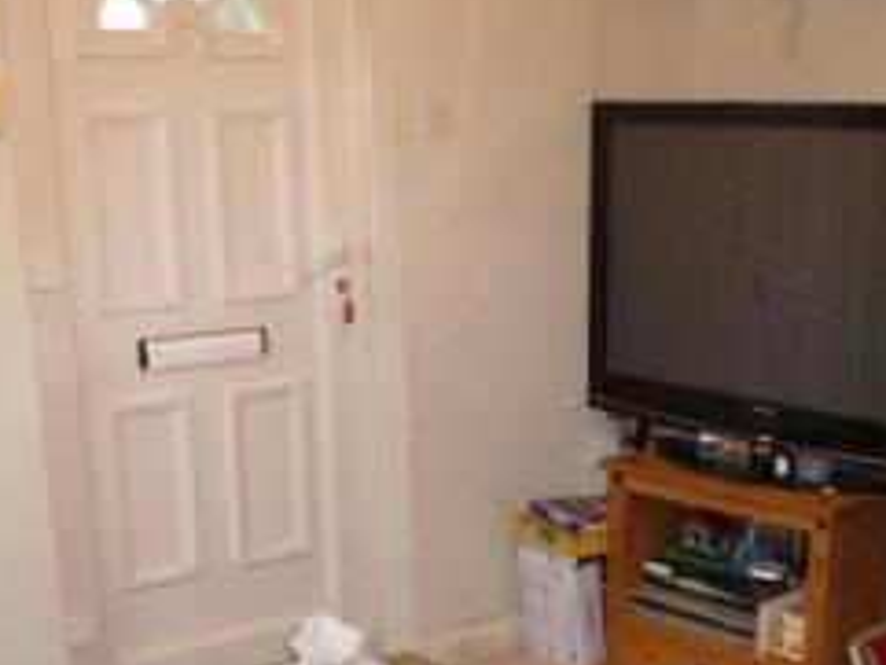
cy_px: 597
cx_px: 561
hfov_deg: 33.0
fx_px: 1485
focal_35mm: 58
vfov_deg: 24.5
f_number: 3.3
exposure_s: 1/60
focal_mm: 4.3
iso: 800
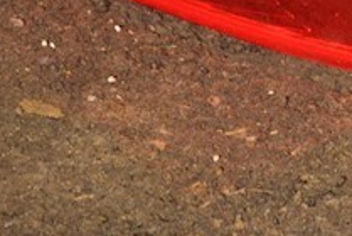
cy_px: -103
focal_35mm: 481
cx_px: 416
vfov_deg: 2.9
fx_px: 4705
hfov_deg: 4.3
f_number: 5.6
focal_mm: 105
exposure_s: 1/30
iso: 2800
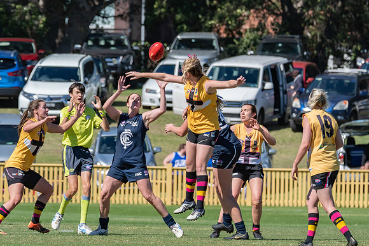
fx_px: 5732
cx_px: 215
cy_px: 103
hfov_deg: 3.7
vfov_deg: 2.5
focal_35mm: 559
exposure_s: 1/2500
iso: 800
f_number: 10
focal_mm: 320
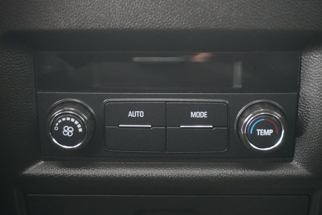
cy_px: 108
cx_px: 161
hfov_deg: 33.4
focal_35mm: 60
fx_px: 537
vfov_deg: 22.6
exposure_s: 1/20
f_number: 5.6
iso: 12800
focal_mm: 40
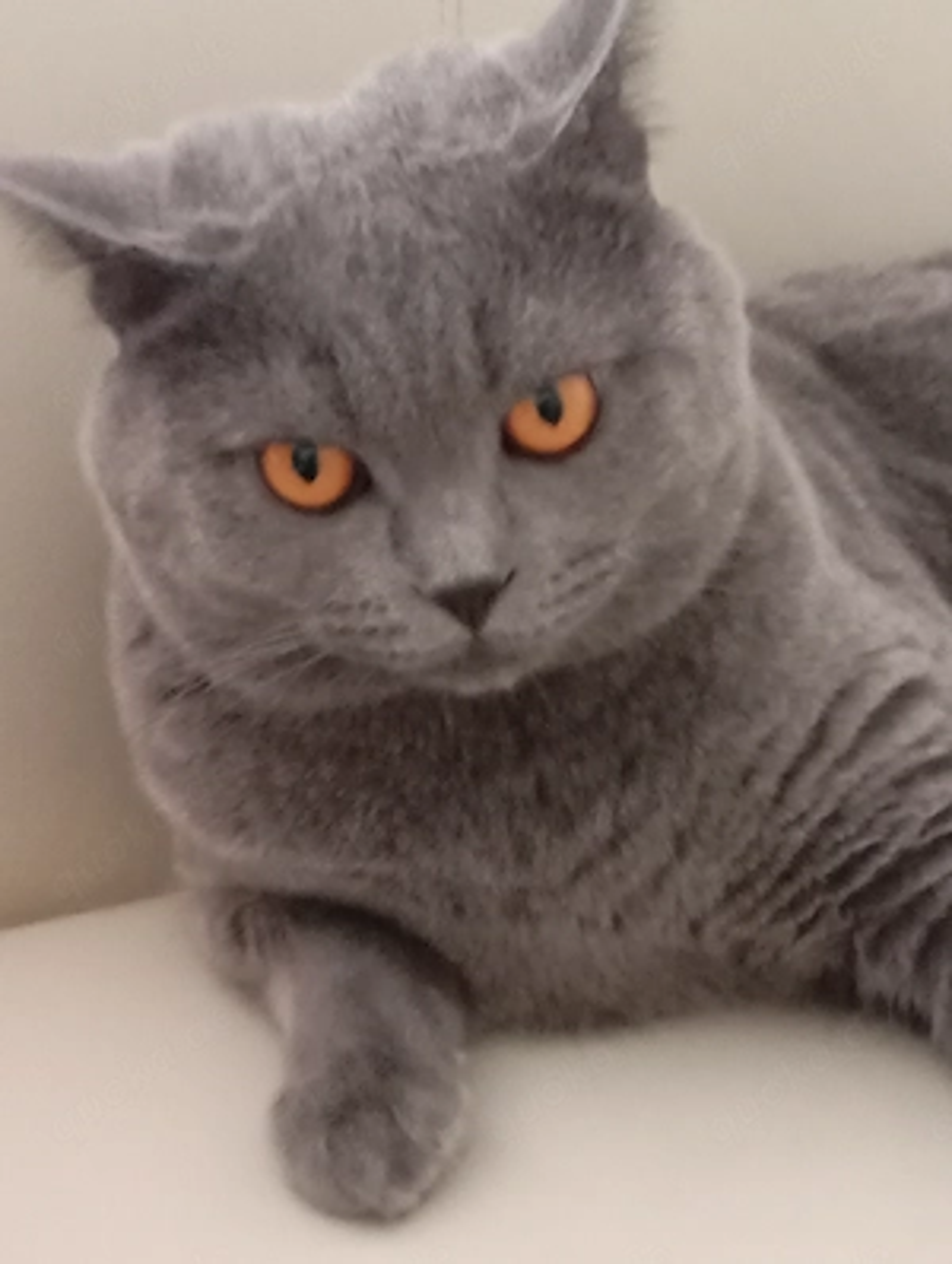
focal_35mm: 86
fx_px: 3143
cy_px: 632
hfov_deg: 17.2
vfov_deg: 22.7
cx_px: 476
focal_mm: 4.27
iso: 1525
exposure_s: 1/16.7
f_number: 1.8
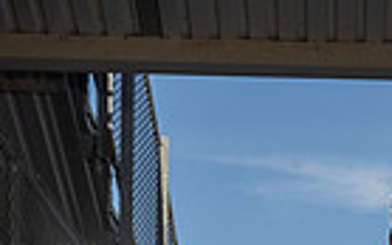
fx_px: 1379
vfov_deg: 9.0
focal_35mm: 129
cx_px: 415
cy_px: 628
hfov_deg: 15.8
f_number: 10
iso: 160
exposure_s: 1/250
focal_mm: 39
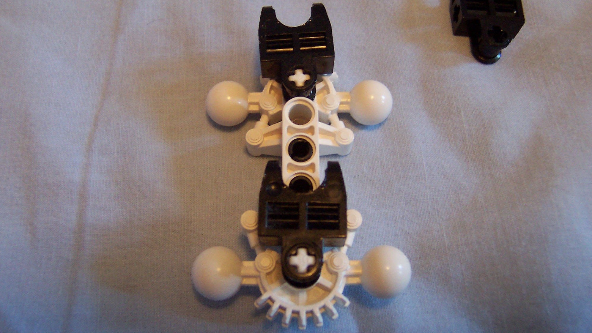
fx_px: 628
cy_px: 119
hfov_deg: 50.5
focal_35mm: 40
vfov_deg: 29.6
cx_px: 302
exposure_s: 1/20
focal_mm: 5.6
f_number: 2.8
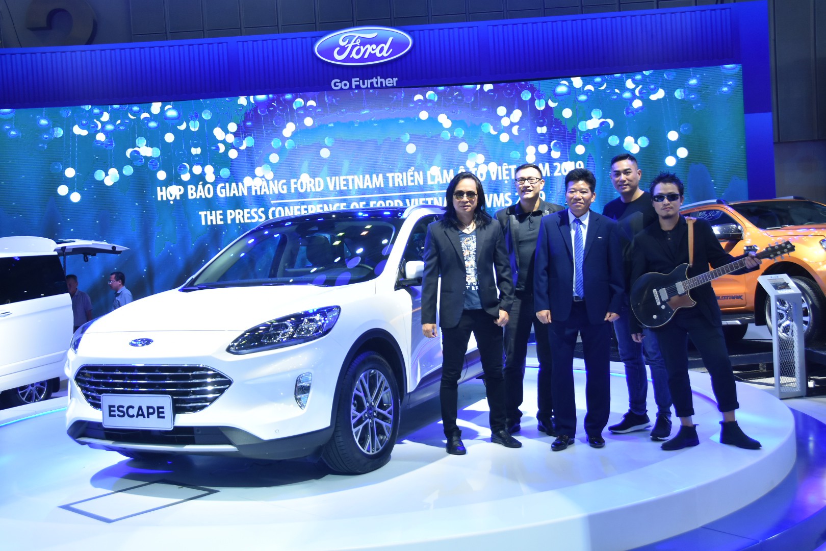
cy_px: 276
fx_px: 826
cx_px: 413
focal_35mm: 36
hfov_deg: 53.1
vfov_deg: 36.9
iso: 800
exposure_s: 1/160
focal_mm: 24
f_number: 4.5
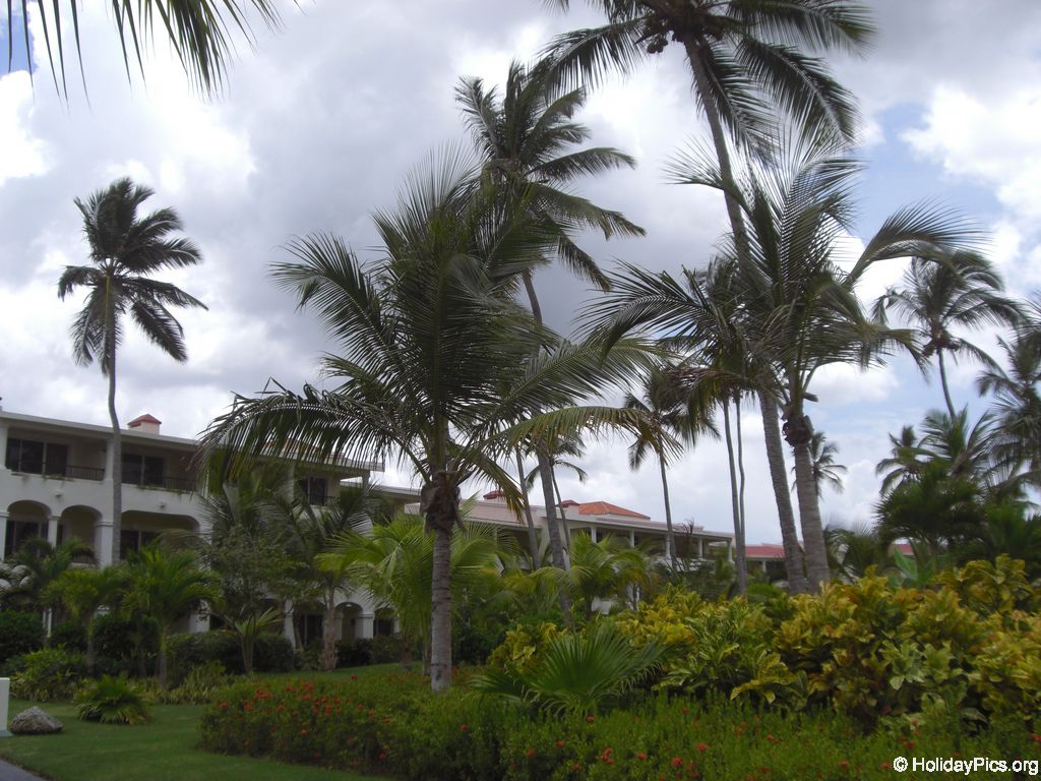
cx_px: 520
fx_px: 1143
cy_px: 390
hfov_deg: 49.0
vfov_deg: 37.7
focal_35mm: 38
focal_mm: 6.2
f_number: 8
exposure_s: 1/160
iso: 64
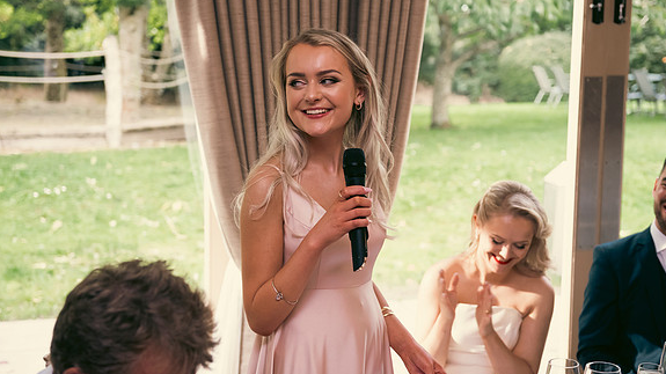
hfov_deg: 37.9
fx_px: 971
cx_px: 334
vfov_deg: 21.8
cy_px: 171
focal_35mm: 55
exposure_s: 1/160
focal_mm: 52
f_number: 3.5
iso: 640
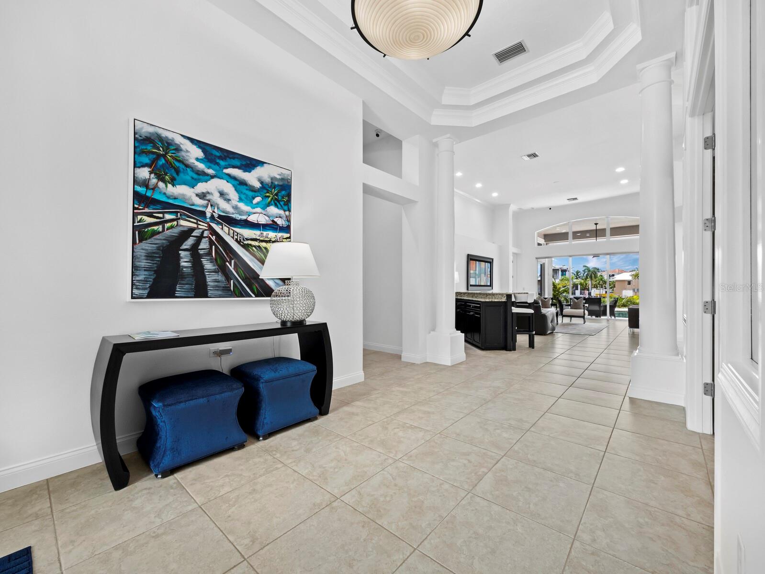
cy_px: 287
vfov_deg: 85.7
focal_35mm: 14
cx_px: 382
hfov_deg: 102.0
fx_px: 310
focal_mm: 7
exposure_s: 1/6
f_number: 10
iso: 400
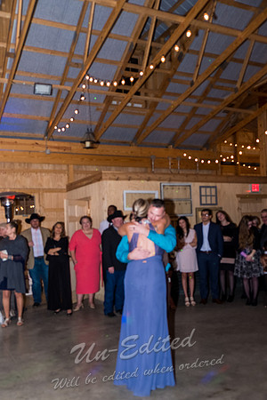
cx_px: 134
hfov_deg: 40.0
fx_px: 367
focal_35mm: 33
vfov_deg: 57.2
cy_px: 200
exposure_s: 1/200
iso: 1600
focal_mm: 22.3
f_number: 3.2
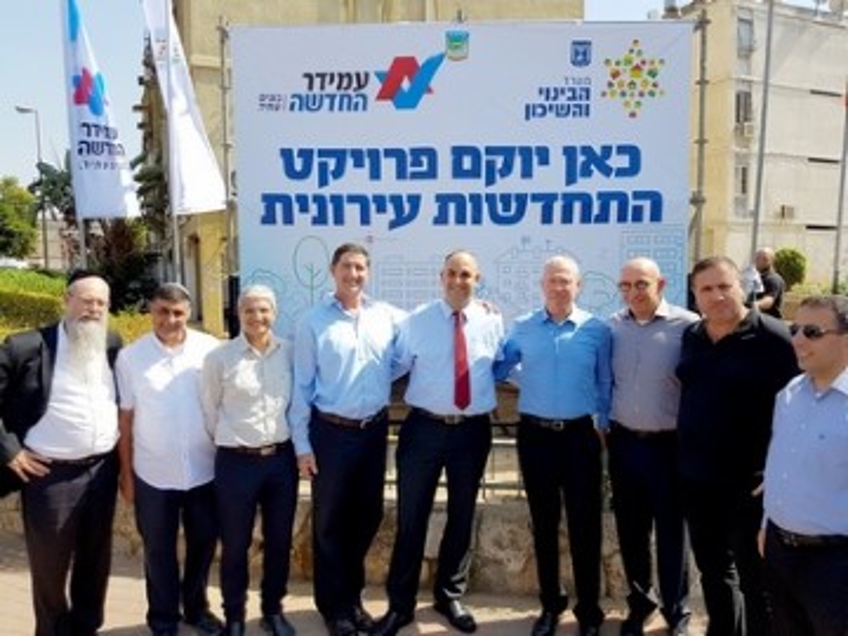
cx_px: 424
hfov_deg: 67.3
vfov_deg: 53.1
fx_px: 637
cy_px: 318
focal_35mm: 26
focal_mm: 4.2
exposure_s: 1/1504
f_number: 1.7
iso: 40
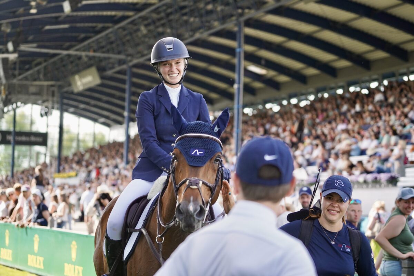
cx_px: 207
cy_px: 138
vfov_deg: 13.3
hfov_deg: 19.8
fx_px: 1184
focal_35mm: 103
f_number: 4
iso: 1250
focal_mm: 103
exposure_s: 1/2000
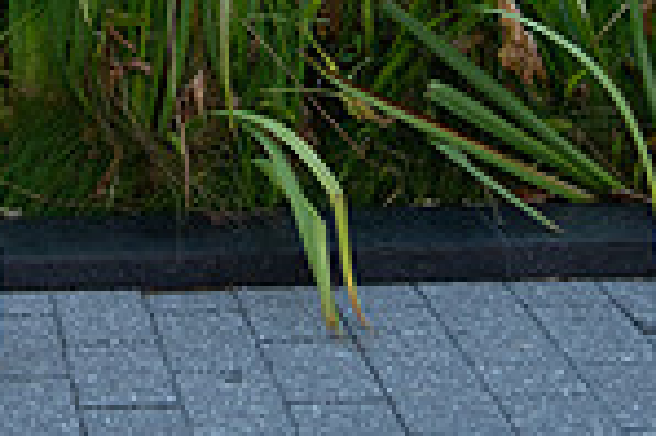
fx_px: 2840
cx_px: -18
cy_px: -363
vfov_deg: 8.4
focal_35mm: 156
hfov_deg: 13.0
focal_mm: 40
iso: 200
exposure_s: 1/400
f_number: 4
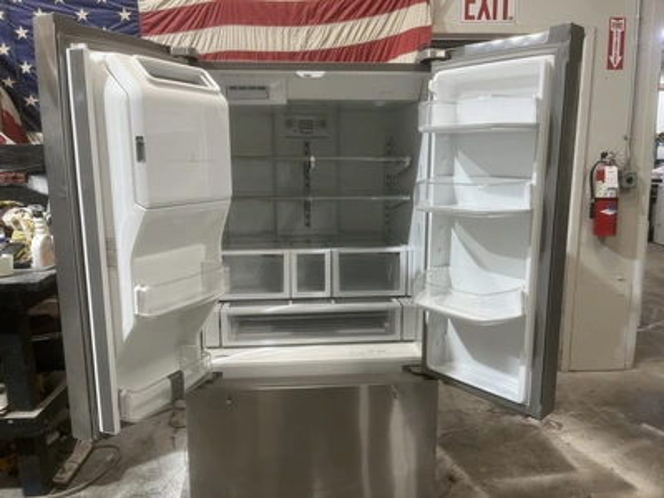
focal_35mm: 26
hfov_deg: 67.3
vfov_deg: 53.1
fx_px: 499
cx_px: 332
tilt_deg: -8.7
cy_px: 249
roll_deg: +0.0
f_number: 1.6
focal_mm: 5.1
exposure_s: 1/60
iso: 100
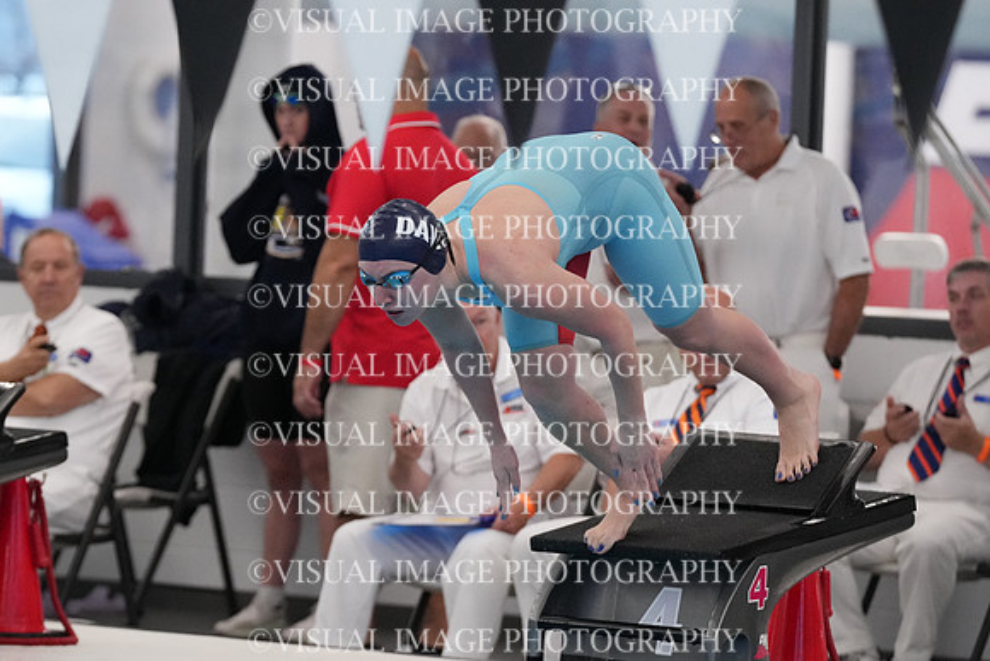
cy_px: 330
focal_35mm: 268
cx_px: 495
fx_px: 7371
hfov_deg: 7.7
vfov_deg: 5.1
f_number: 4
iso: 6400
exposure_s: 1/1250
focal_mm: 179
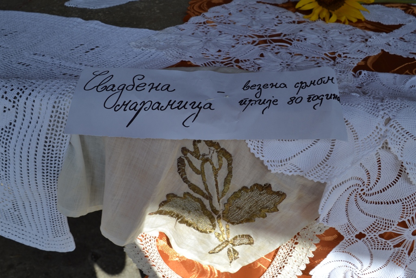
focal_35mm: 32
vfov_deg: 41.7
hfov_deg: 59.5
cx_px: 208
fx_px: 364
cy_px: 139
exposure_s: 1/250
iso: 100
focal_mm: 21
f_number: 8
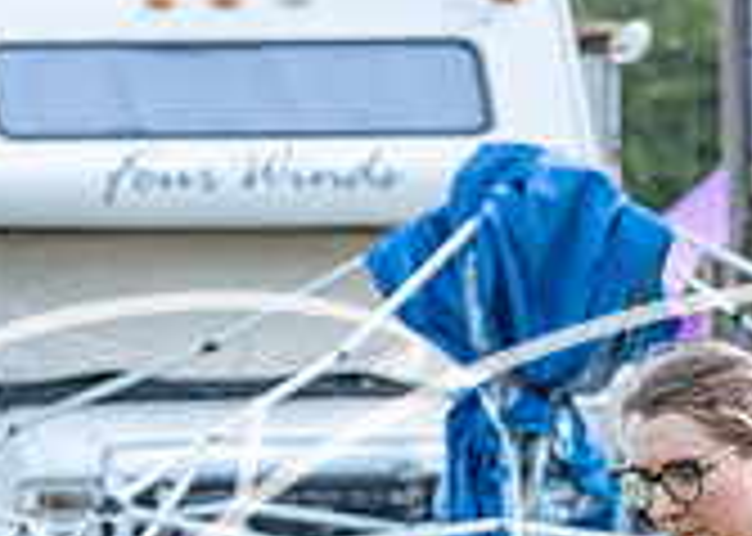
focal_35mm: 638
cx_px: 626
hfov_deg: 3.2
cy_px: 845
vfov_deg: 2.3
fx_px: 13615
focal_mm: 144
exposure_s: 1/1600
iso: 800
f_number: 5.6
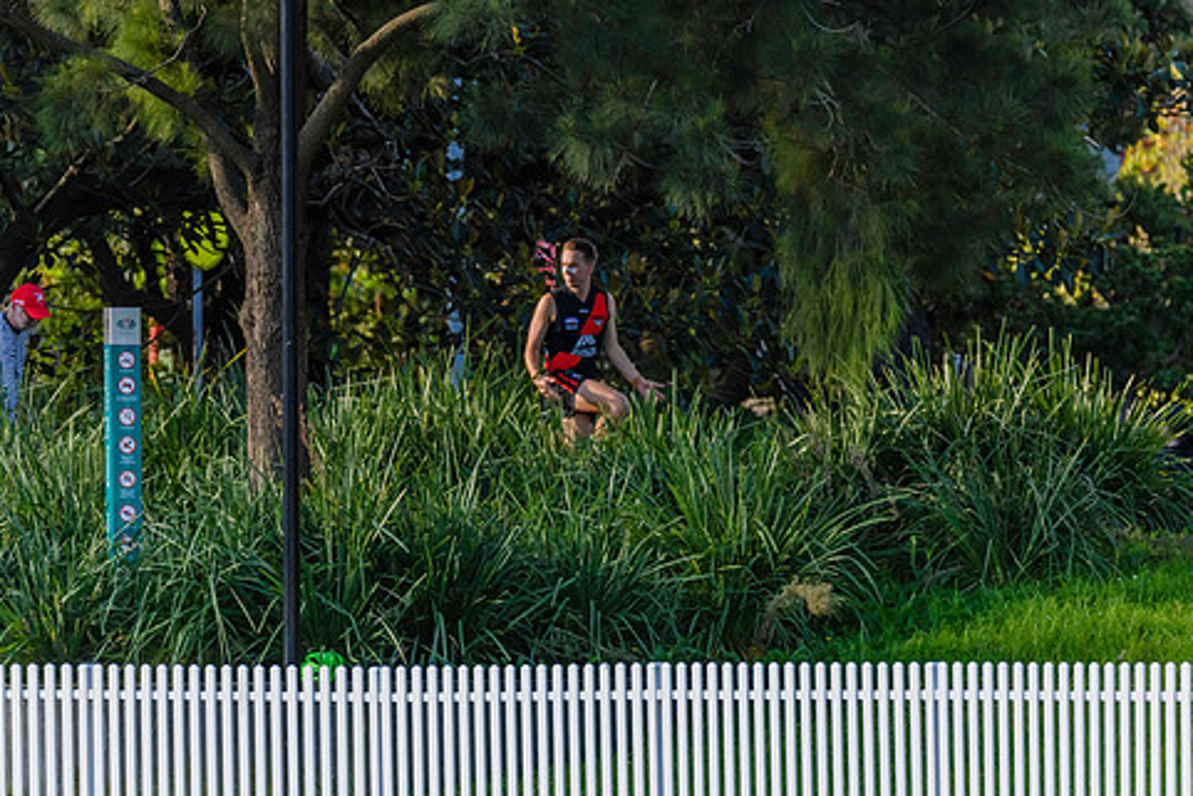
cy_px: 365
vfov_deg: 2.4
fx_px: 18861
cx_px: 604
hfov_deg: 3.6
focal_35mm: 569
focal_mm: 420
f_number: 6
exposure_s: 1/2000
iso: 800
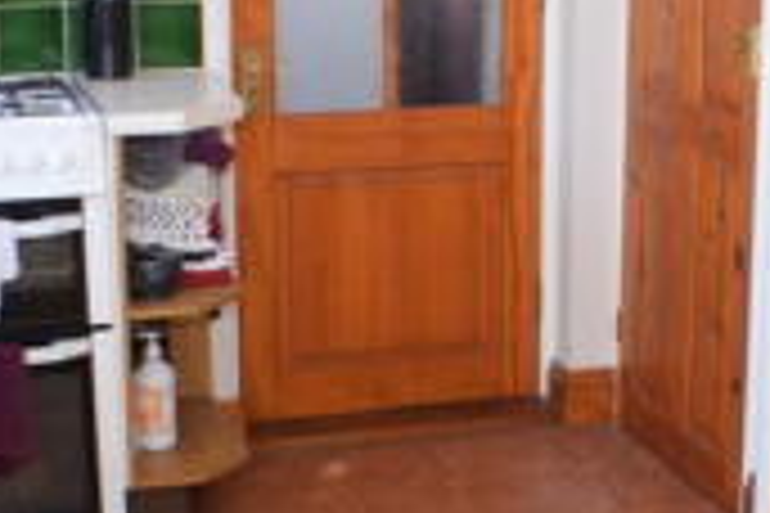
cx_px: 579
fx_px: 2586
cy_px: 389
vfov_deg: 11.3
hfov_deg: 16.8
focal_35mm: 121
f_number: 4.5
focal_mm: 21
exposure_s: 1/80
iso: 400
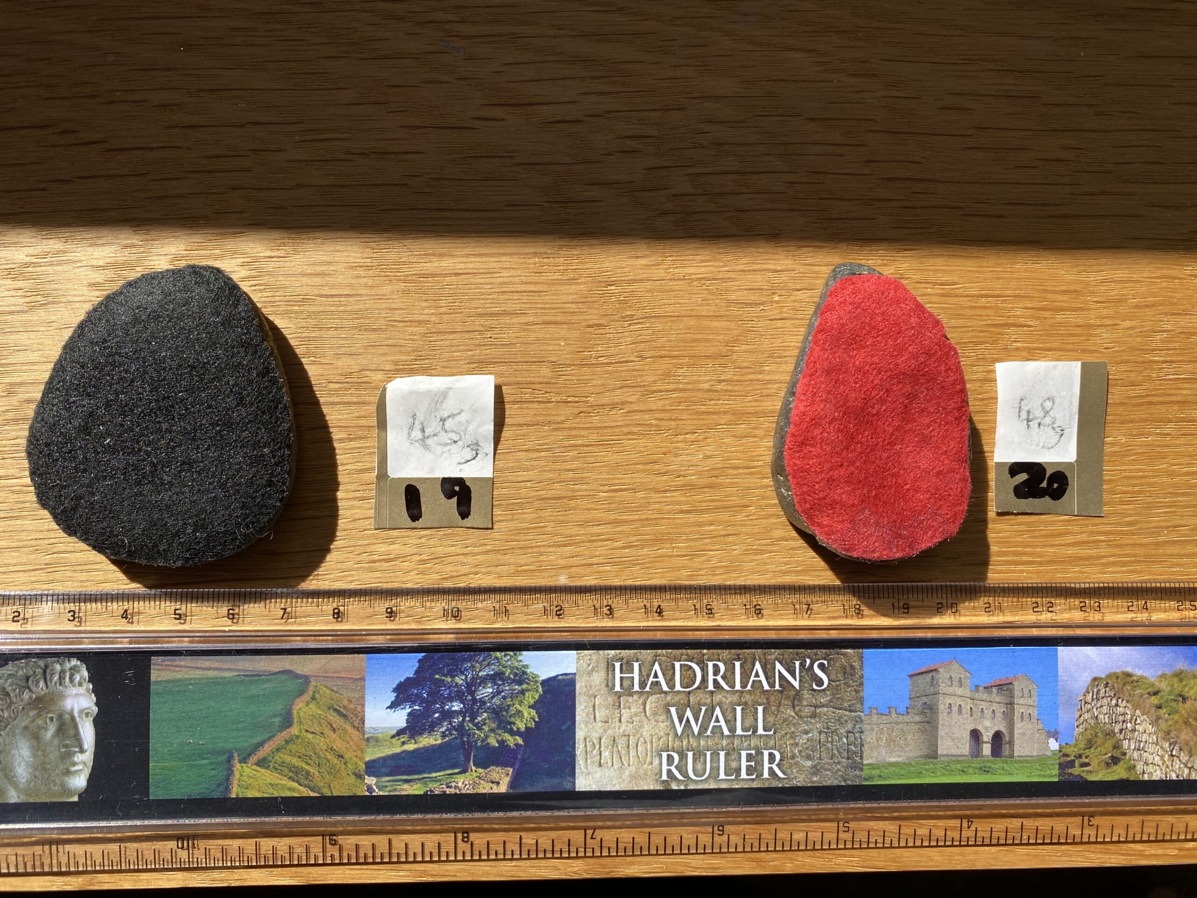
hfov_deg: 67.3
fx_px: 899
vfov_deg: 53.1
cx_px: 598
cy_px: 449
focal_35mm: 26
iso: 32
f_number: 1.8
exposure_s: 1/1653
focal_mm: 4.25
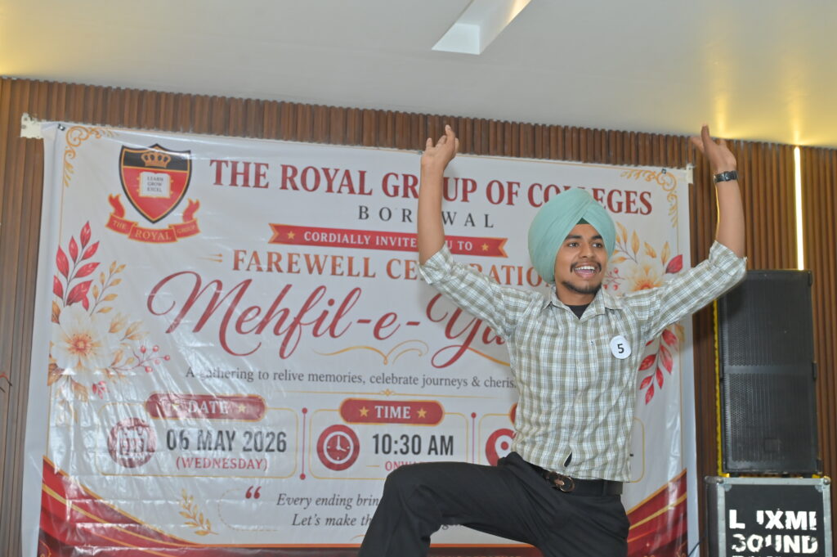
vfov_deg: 27.5
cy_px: 278
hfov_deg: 40.4
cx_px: 418
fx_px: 1138
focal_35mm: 49
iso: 1250
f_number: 5.6
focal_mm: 49
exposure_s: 1/160
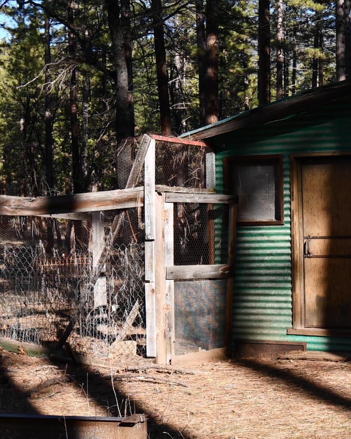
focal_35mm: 83
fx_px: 1078
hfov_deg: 18.0
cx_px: 364
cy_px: 204
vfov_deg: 23.0
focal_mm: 20
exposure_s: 1/200
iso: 100
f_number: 7.1
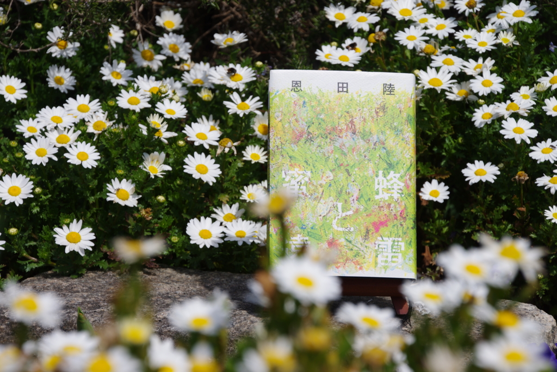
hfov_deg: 13.1
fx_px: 2429
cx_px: 278
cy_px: 186
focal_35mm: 157
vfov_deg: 8.7
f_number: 9
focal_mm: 105
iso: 100
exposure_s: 1/400
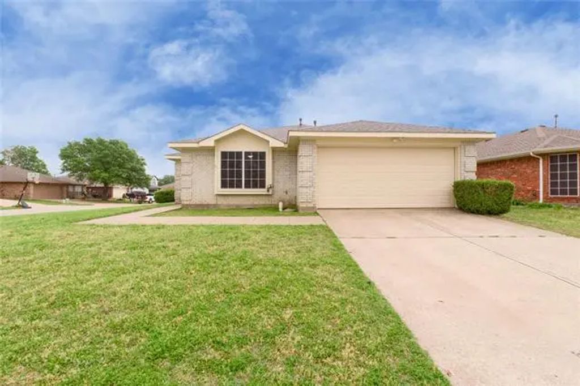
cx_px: 290
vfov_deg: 77.3
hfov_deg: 100.4
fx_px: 242
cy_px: 193
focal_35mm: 15
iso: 100
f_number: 8
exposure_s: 1/4
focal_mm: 10
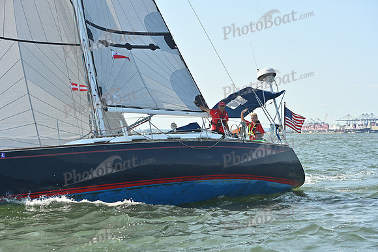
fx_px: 840
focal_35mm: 80
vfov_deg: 17.1
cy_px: 126
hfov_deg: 25.4
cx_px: 189
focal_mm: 80
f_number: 7.1
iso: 320
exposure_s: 1/1250
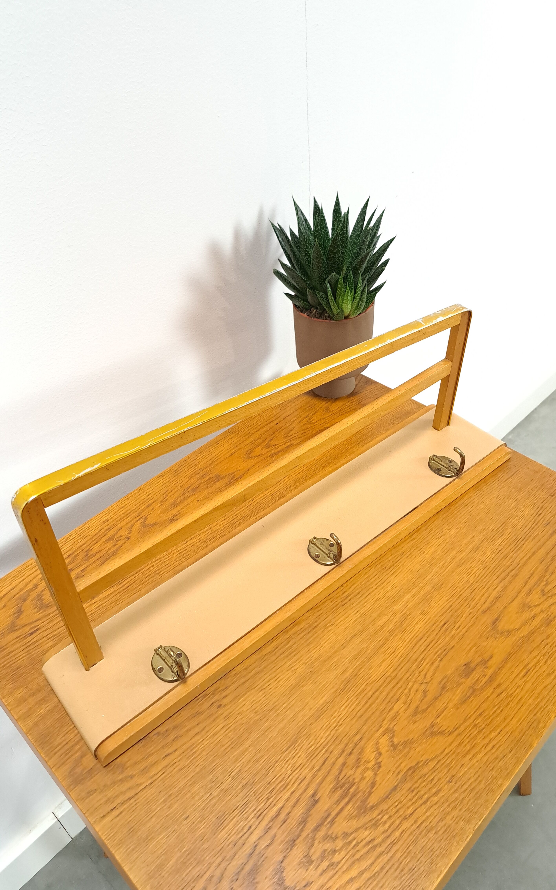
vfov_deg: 70.4
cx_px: 281
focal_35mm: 26
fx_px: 630
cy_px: 448
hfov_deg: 47.6
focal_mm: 5.23
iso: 400
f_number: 1.8
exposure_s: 1/50
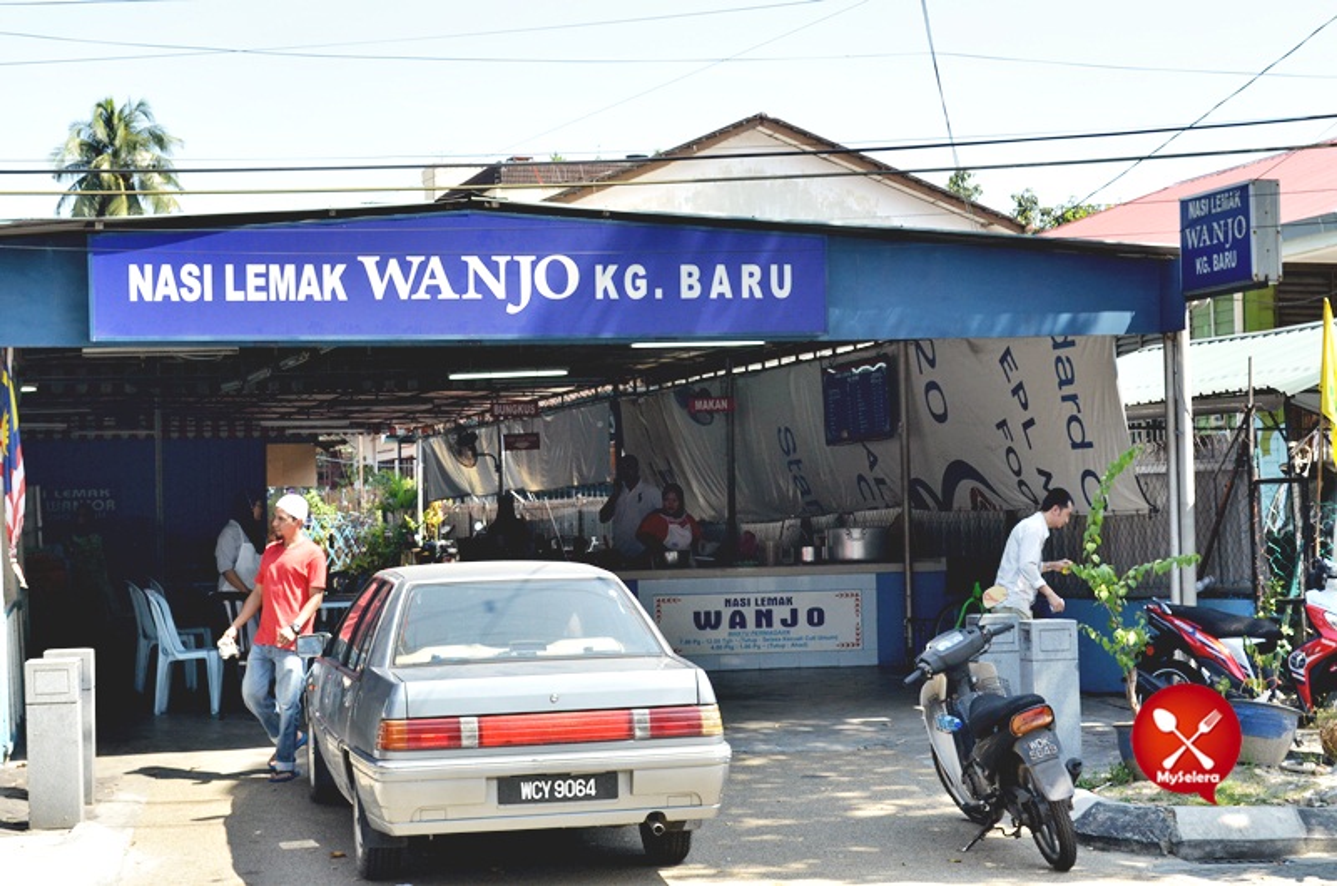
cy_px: 443
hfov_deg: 29.3
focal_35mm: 69
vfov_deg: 19.6
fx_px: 2557
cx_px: 668
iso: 400
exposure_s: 1/320
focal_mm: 46
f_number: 9
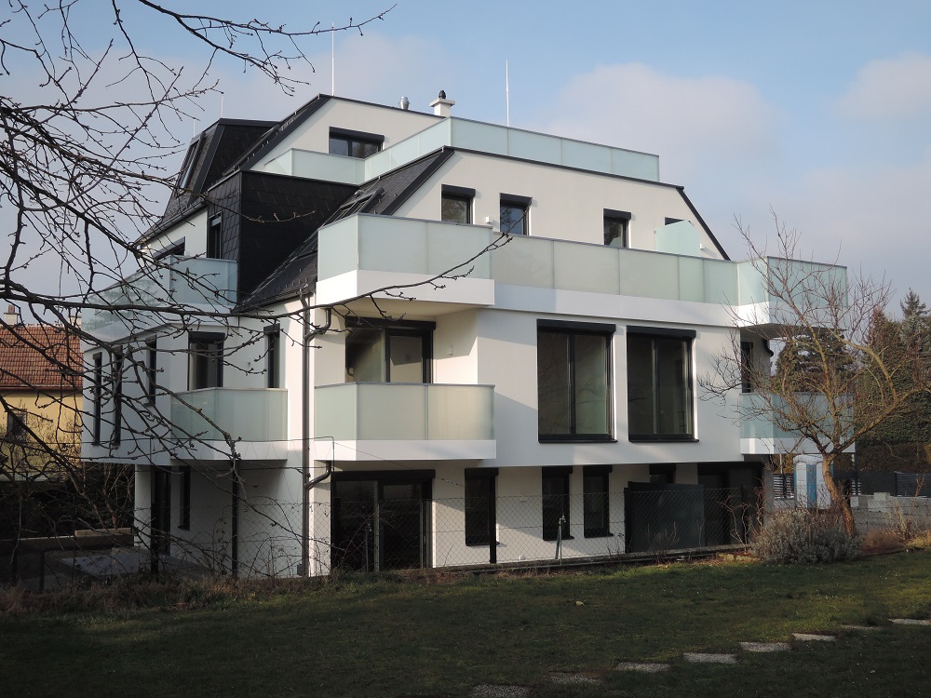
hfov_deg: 46.8
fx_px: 1076
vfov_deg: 36.0
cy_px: 349
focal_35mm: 40
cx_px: 466
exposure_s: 1/2000
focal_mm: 8.6
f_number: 3.5
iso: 320
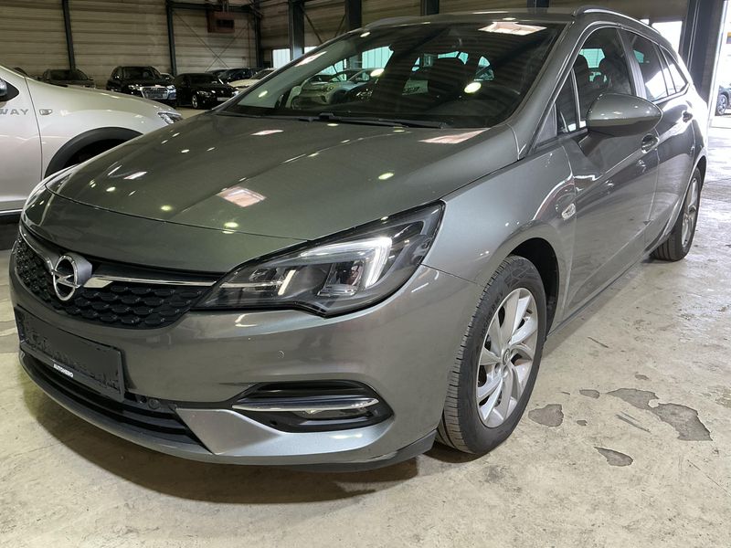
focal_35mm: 28
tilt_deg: -17.6
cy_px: 274
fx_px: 591
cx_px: 366
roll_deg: +0.9
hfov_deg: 63.4
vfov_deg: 49.7
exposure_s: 1/50
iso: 100
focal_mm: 3
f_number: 1.8
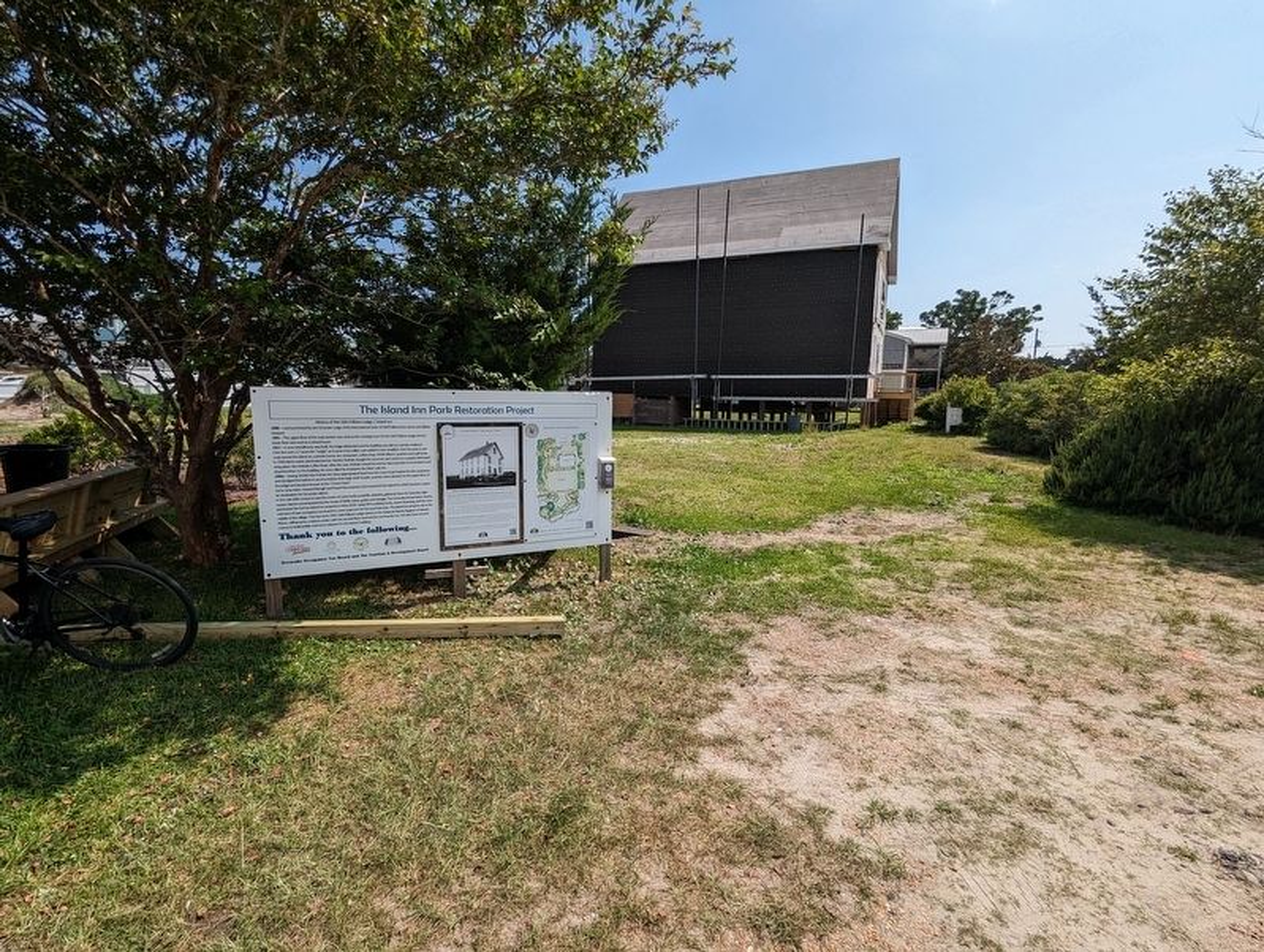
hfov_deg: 94.4
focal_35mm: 16
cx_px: 632
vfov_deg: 78.3
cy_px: 476
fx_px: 585
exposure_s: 1/2037
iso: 49
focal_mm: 2.35
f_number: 2.2
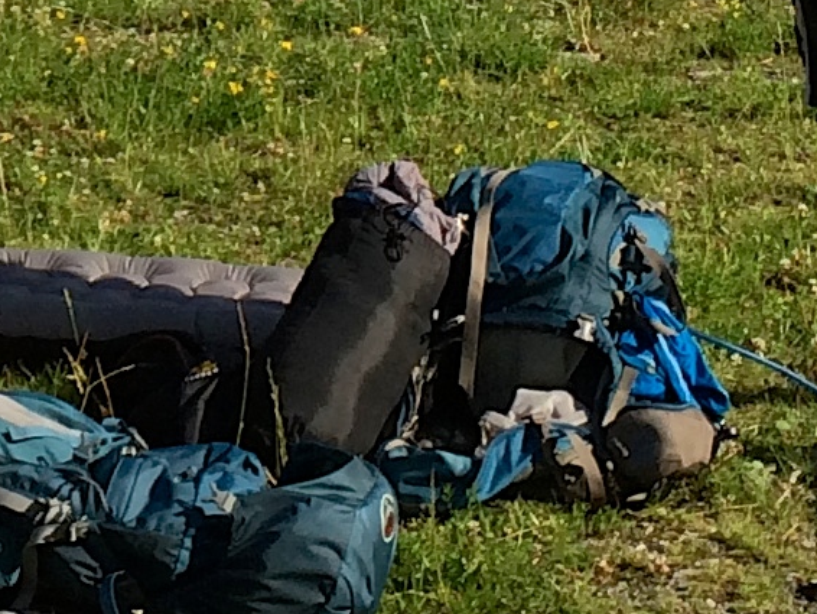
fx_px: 4085
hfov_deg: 11.1
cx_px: -332
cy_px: -368
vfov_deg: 8.4
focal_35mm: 173
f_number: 2.2
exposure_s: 1/1580
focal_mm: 4.12
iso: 40
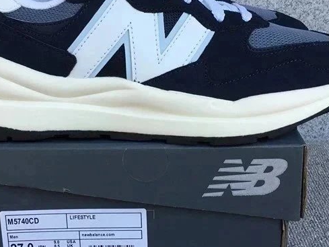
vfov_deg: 25.7
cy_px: 112
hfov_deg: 33.7
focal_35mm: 57
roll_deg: +1.0
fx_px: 542
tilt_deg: -19.1
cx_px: 145
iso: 25
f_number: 2.4
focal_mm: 3.3
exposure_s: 1/458
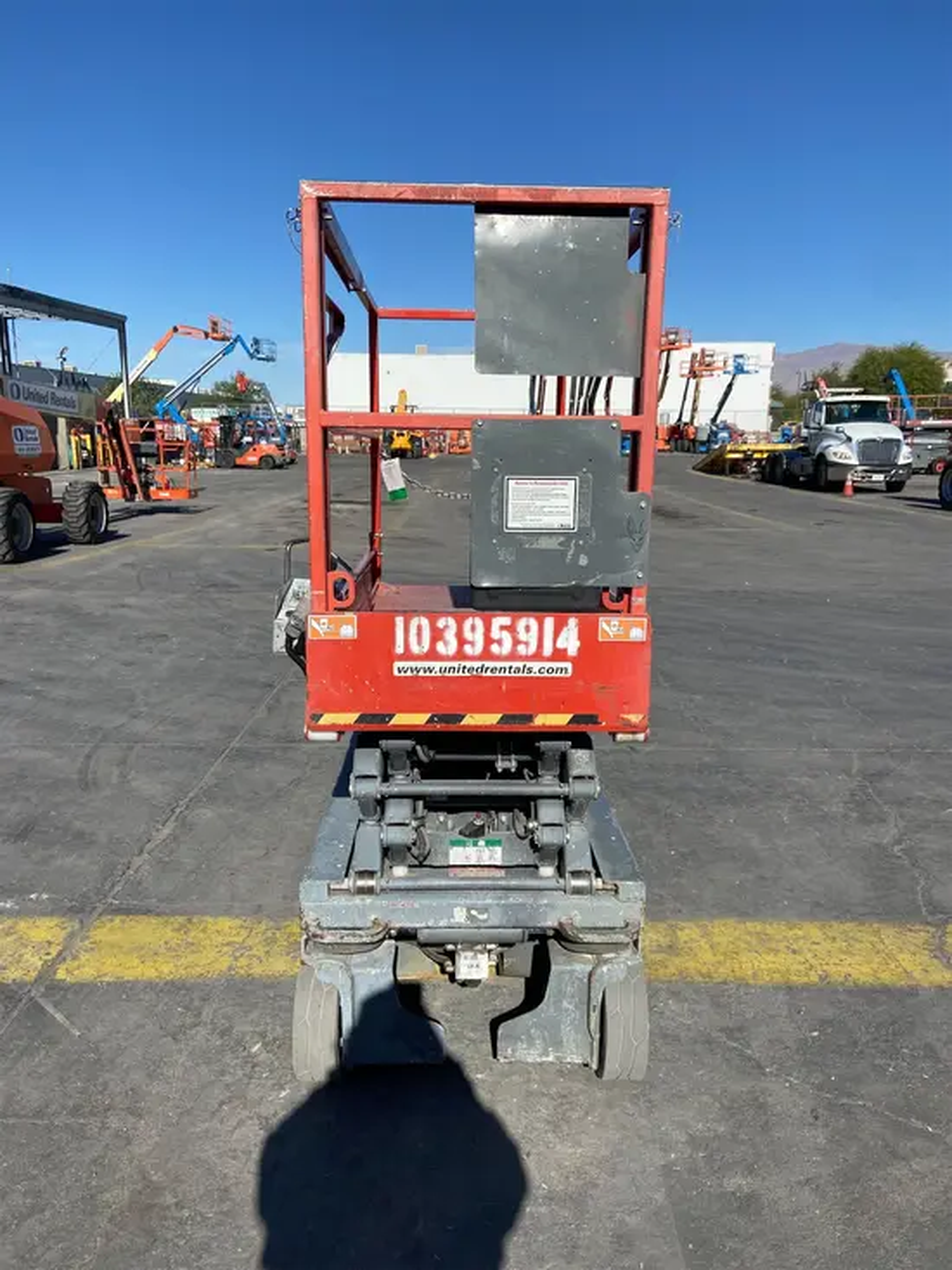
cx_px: 476
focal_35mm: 26
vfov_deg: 67.3
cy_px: 635
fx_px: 953
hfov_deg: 53.1
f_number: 1.8
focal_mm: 4.25
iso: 32
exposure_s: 1/4274
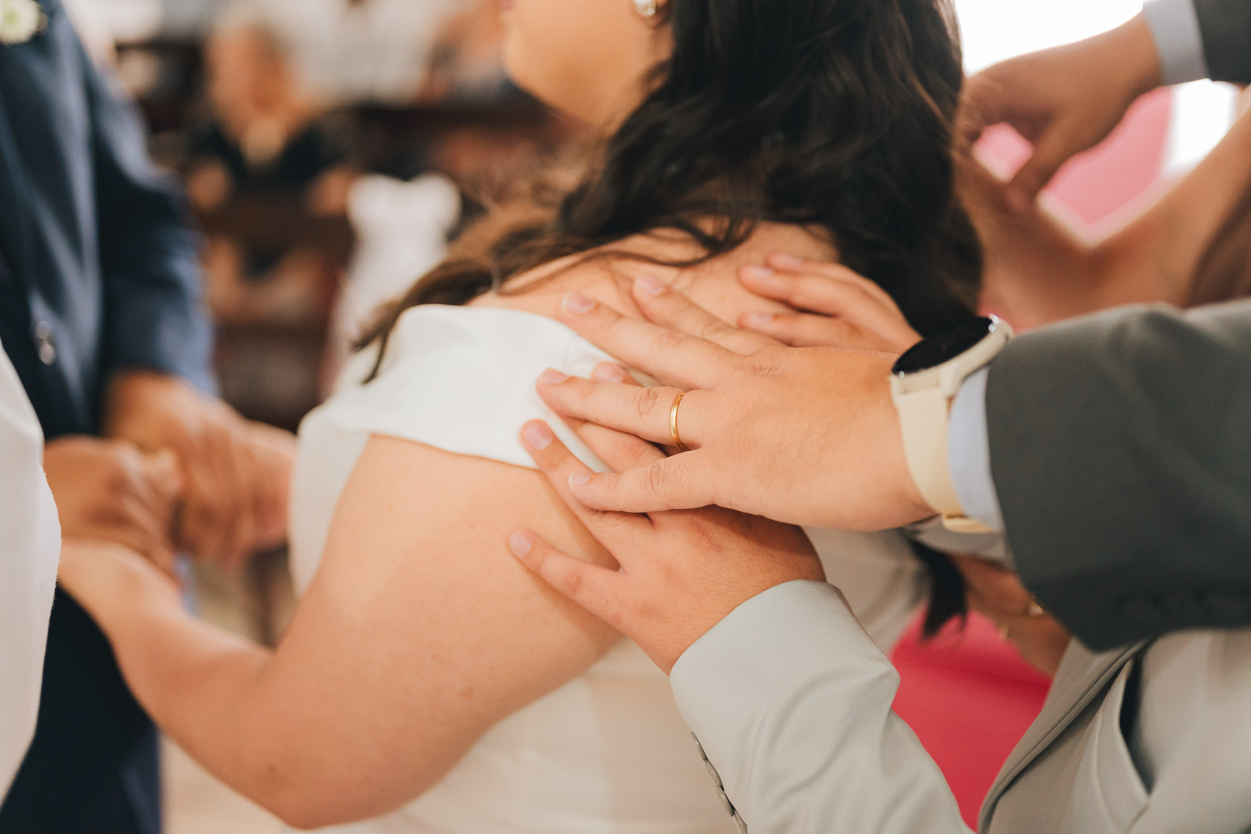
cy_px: 417
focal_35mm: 50
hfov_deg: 39.6
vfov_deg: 27.0
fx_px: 1737
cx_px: 626
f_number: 1.8
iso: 2500
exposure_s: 1/320
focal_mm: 50
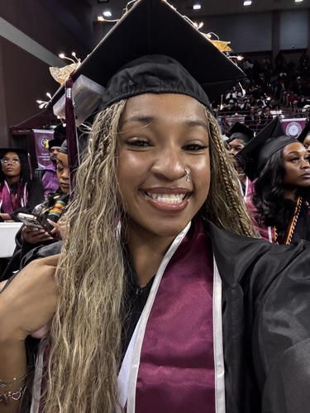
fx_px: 358
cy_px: 206
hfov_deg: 46.8
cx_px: 155
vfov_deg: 60.0
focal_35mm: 30
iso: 250
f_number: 1.9
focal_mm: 2.69
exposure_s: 1/60
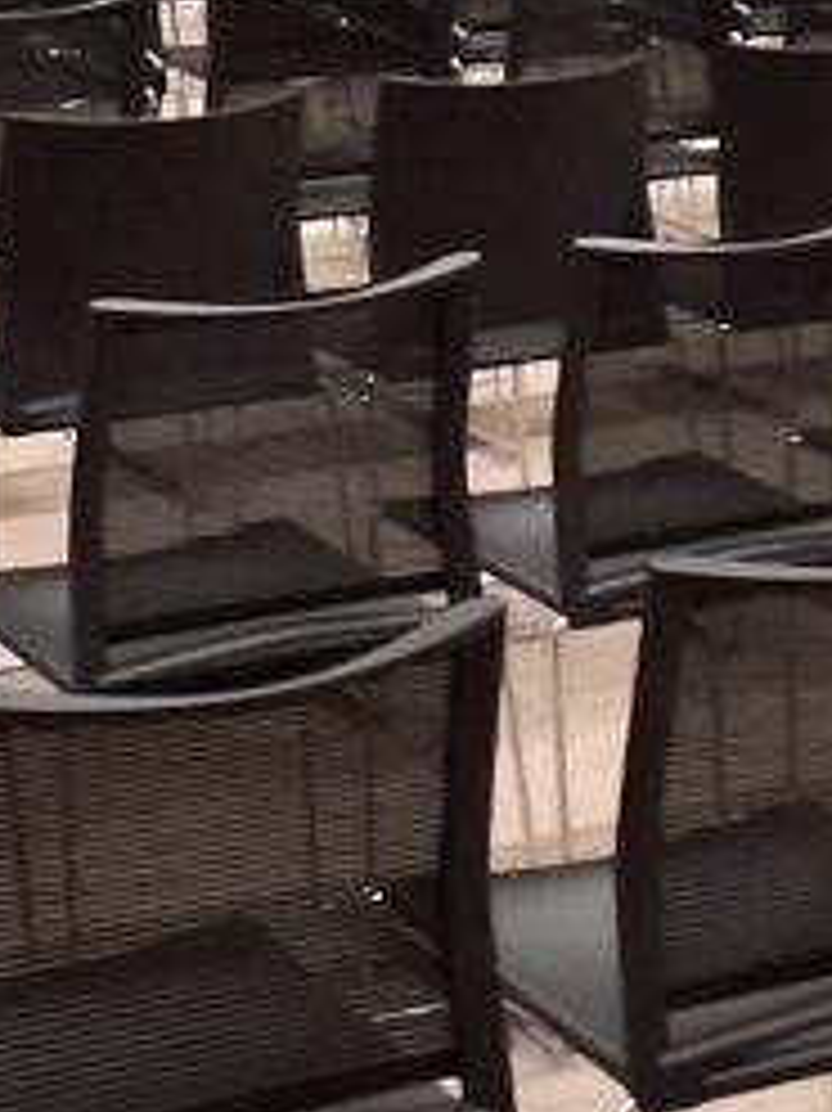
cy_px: -563
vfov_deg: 16.1
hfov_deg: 13.2
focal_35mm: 112
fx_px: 3592
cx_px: 234
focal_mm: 3.58
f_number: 1.9
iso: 250
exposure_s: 1/33
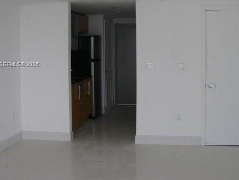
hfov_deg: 35.5
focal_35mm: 54
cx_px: 136
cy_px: 64
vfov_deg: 26.9
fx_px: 373
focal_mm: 6.3
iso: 80
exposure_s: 1/50
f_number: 3.5
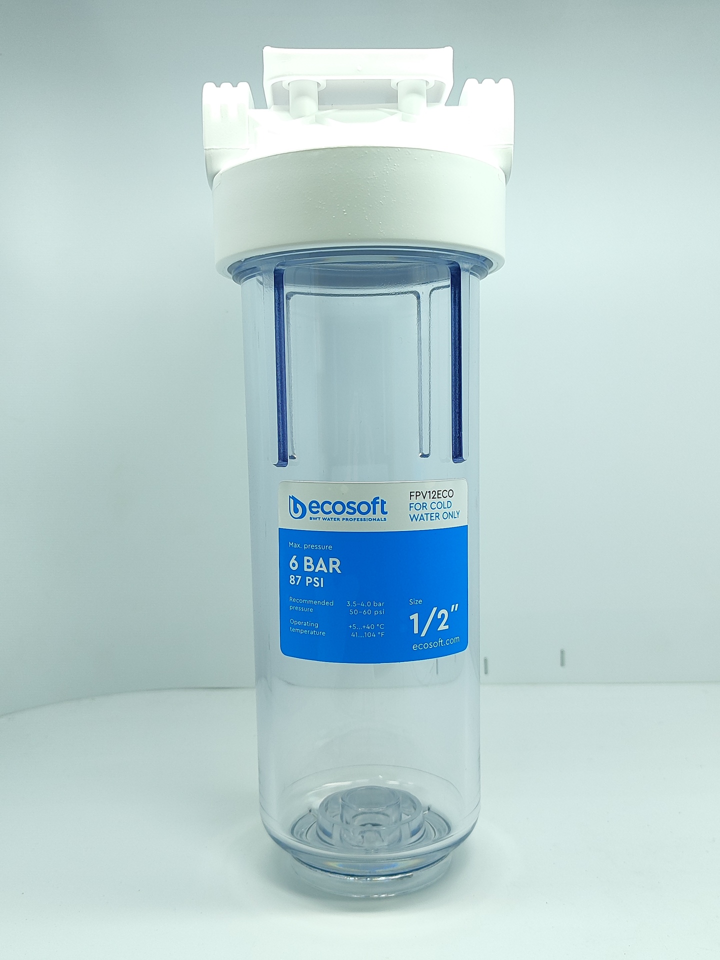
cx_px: 360
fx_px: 666
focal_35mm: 24
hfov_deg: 56.8
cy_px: 480
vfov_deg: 71.6
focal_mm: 5.89
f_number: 1.89
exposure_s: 1/200
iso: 160
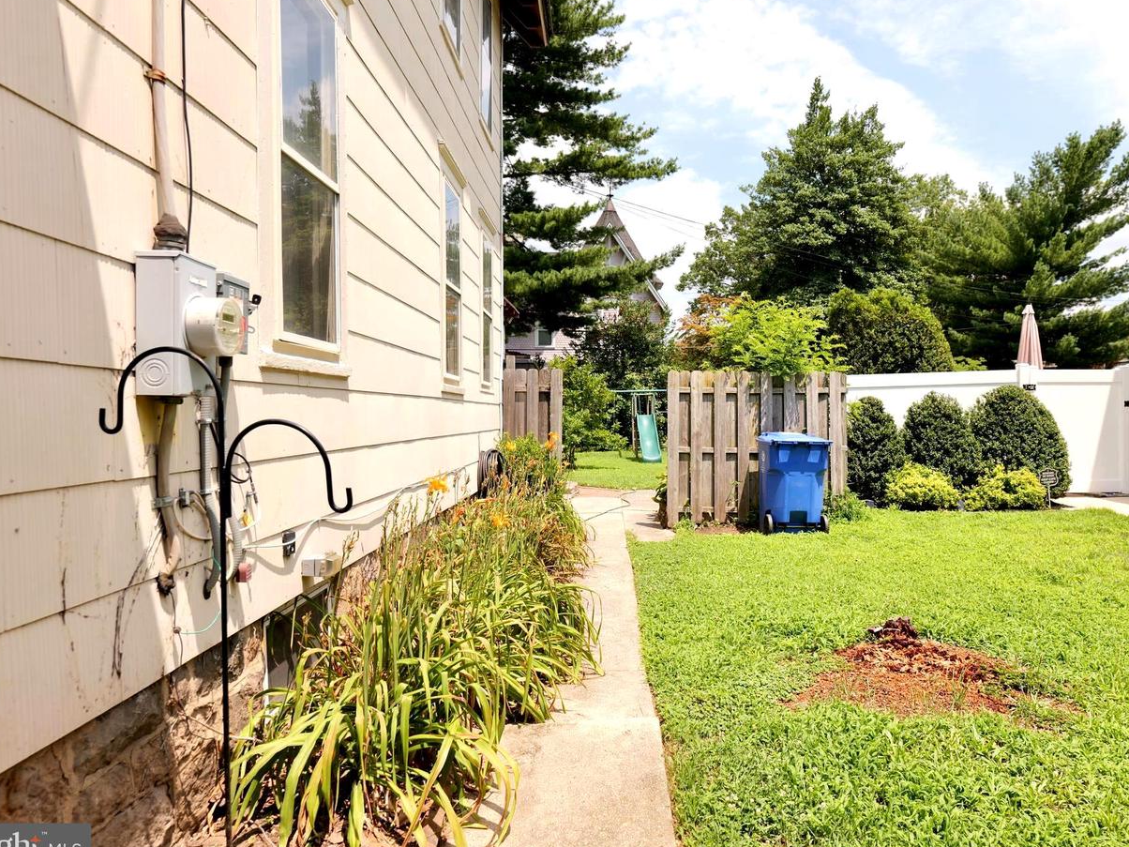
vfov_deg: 58.9
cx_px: 620
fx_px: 750
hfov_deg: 73.7
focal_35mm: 23
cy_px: 421
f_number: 5.6
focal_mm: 20
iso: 100
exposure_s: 1/250
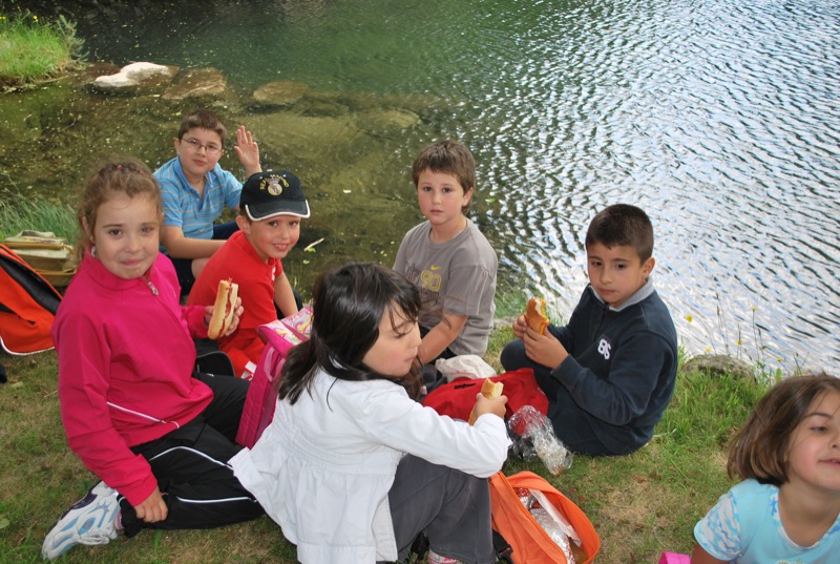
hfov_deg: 53.0
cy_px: 282
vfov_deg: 37.0
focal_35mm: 36
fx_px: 842
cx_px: 420
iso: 140
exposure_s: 1/125
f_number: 4.2
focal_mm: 24
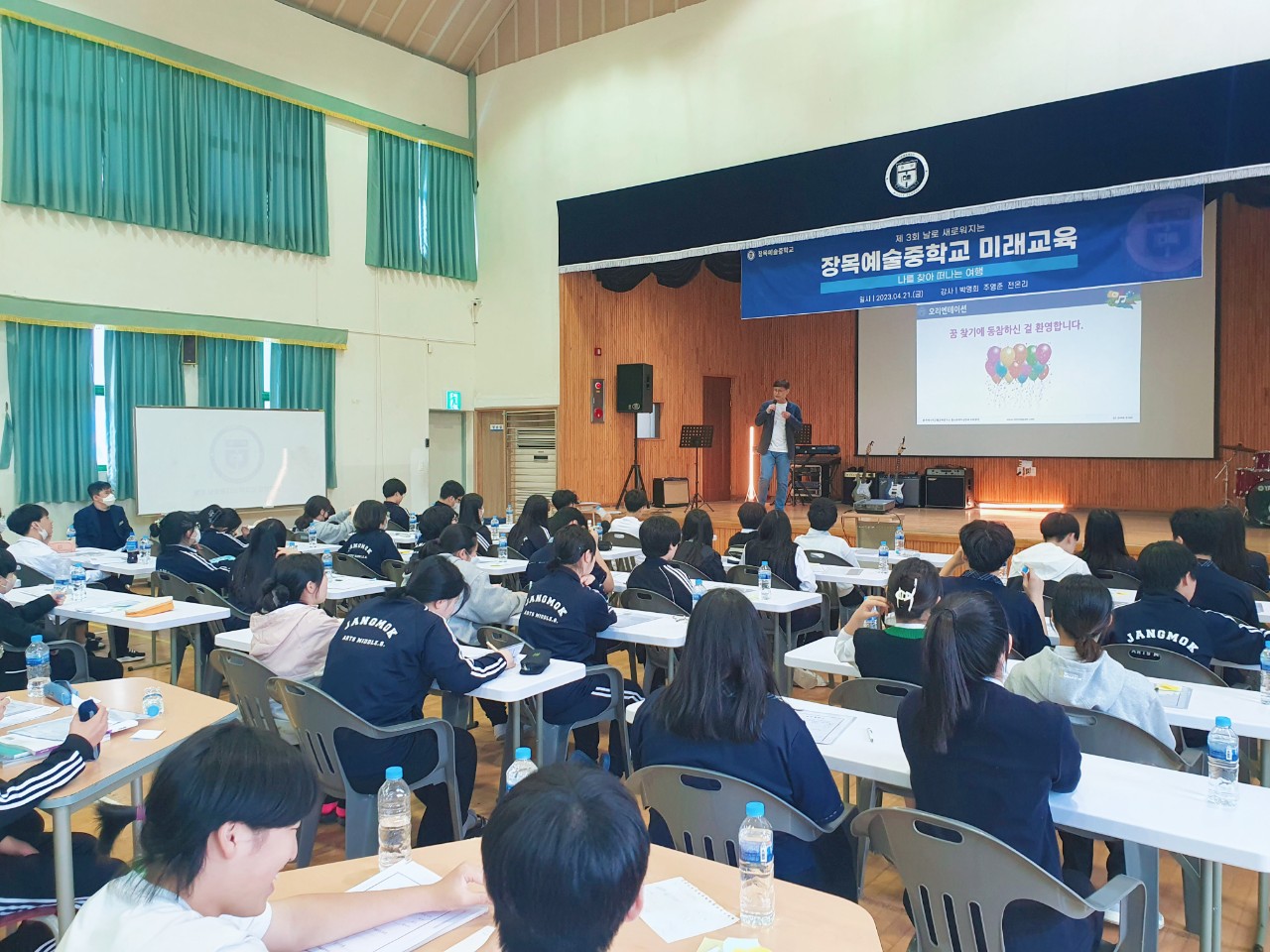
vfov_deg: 53.1
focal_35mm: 26
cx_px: 635
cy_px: 476
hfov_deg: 67.3
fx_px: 954
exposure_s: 1/60.2
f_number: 2.4
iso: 160
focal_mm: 4.32
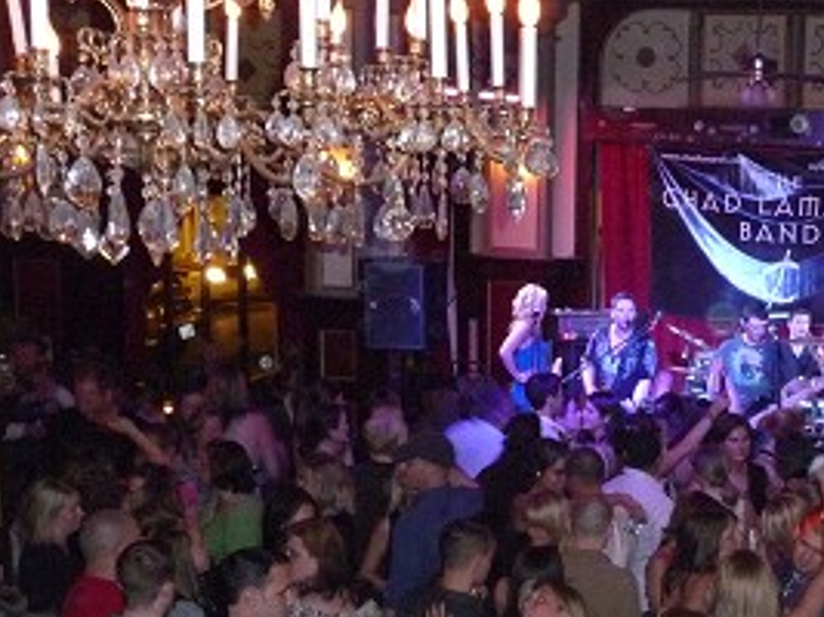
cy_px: 427
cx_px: 673
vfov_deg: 24.2
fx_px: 1428
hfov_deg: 31.3
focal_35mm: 60
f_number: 3.5
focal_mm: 5.3
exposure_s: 1/8
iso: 640
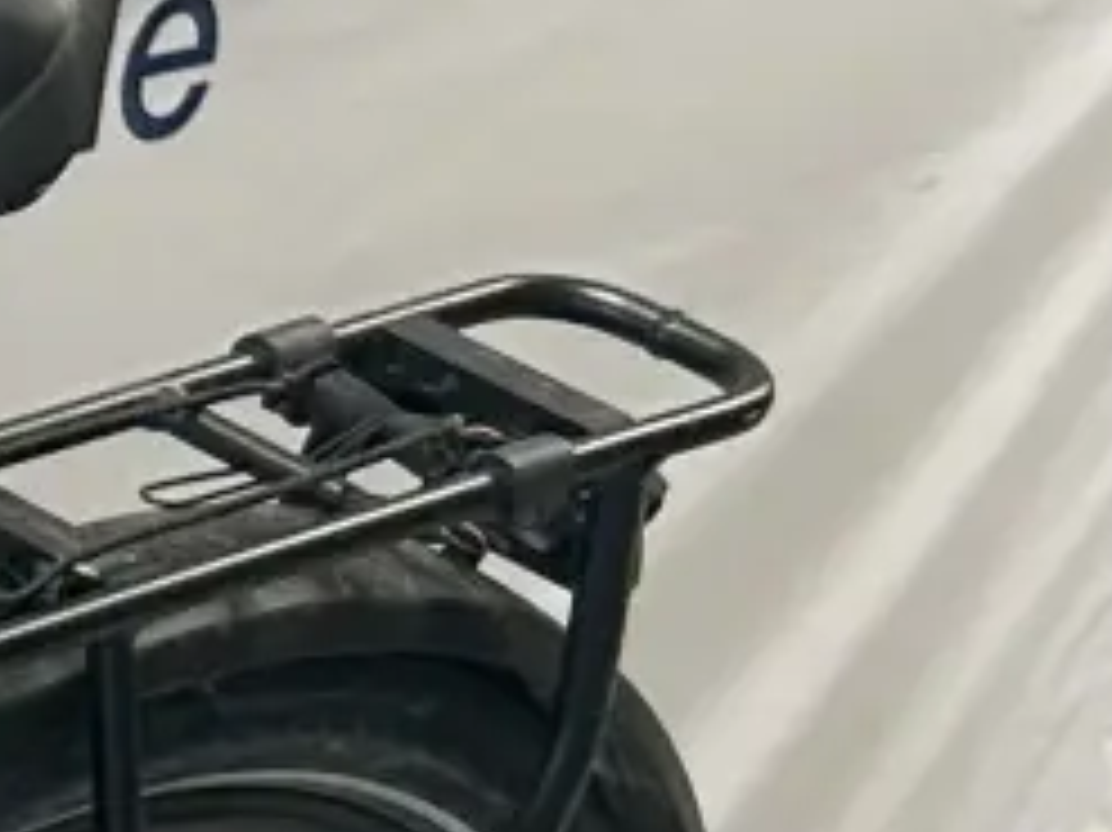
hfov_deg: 8.2
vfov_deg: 6.9
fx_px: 6486
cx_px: -2278
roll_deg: +0.9
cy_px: 2033
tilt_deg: -30.4
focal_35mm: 202
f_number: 1.5
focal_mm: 5.7
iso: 80
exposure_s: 1/121
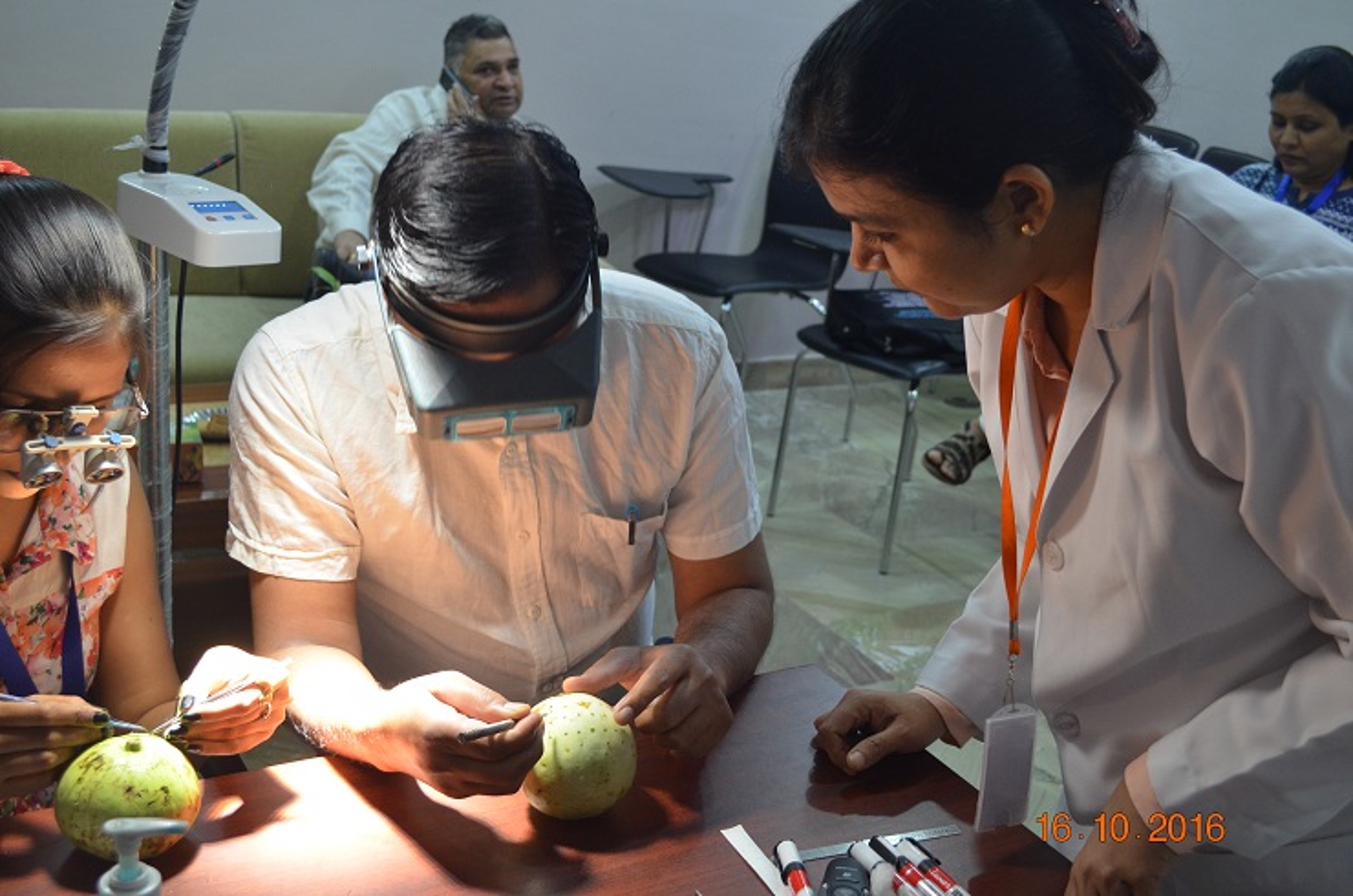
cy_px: 448
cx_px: 676
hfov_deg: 45.0
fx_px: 1631
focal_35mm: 44
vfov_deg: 30.7
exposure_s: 1/40
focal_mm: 29
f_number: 4.5
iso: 800
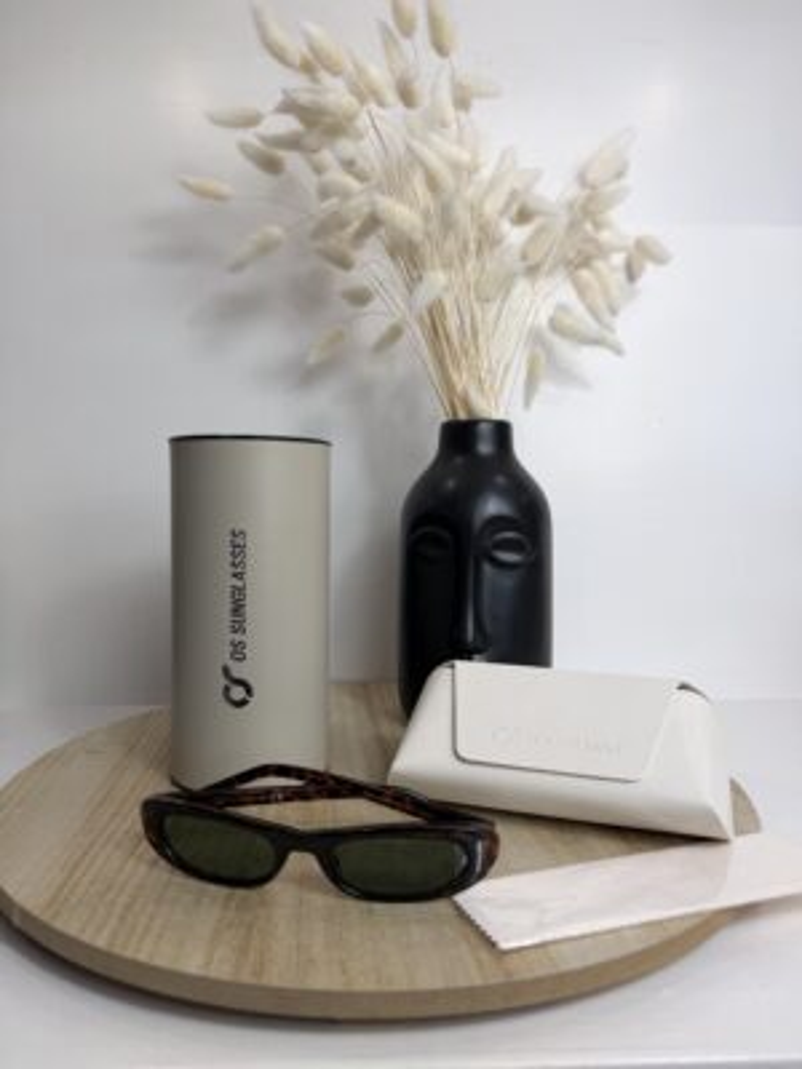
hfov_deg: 56.8
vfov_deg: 71.6
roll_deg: -0.6
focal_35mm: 24
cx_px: 401
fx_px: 741
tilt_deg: -1.4
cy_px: 534
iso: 80
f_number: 1.78
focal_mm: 6.76
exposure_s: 1/319
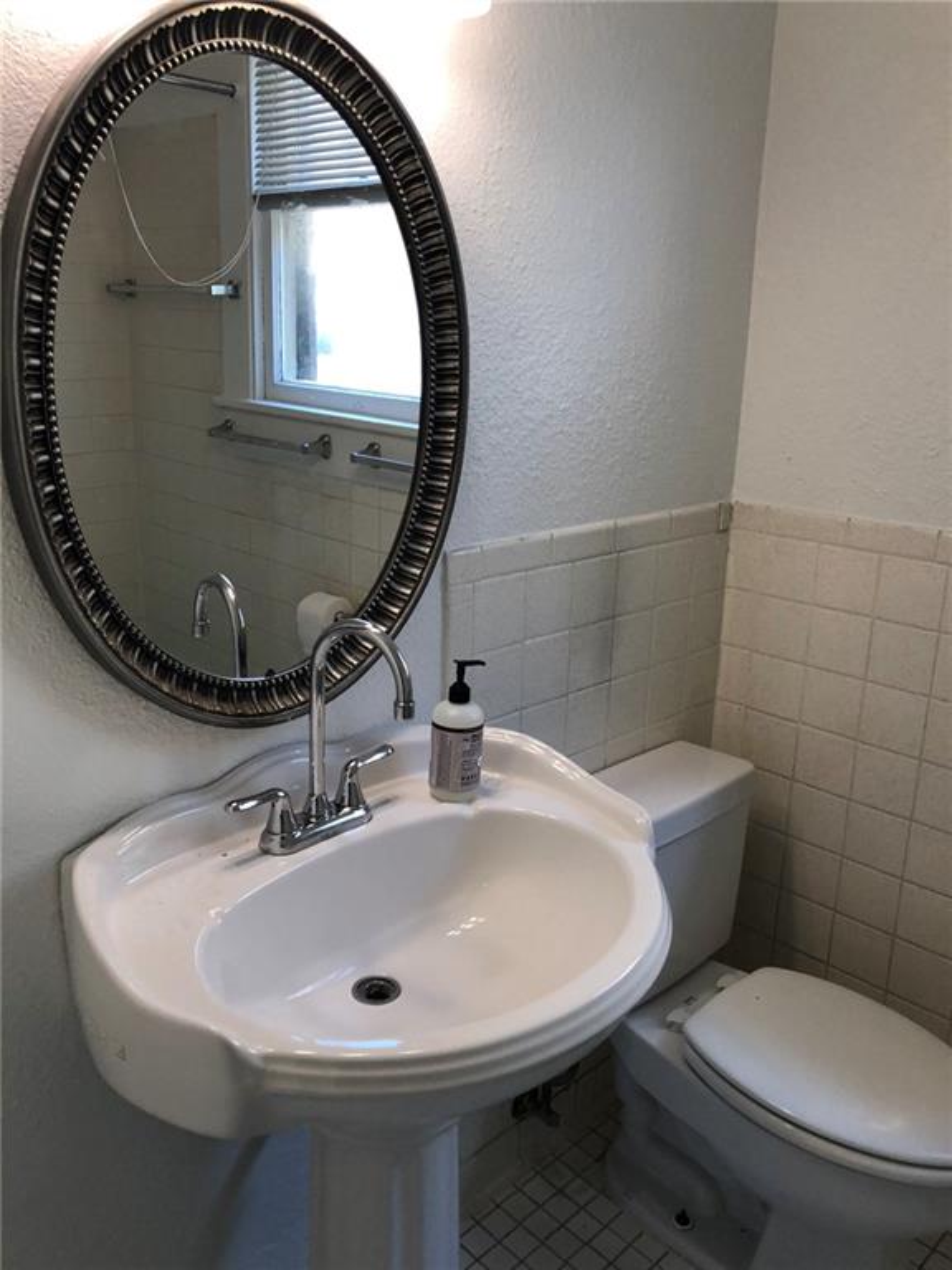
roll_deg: -1.6
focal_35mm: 28
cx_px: 476
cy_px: 635
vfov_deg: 63.4
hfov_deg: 49.7
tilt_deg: -14.2
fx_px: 1027
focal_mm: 4
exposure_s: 1/30
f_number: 1.8
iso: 32
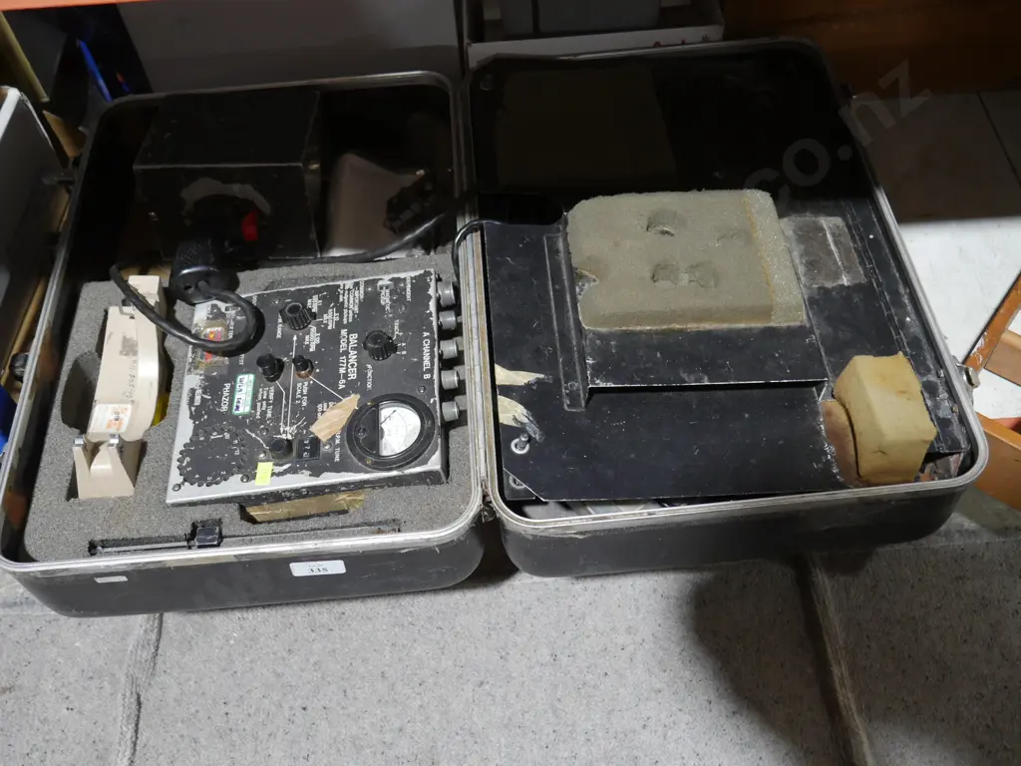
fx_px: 1003
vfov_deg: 41.8
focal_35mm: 34
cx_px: 510
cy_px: 383
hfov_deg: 54.0
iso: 800
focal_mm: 17
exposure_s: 1/60
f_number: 4
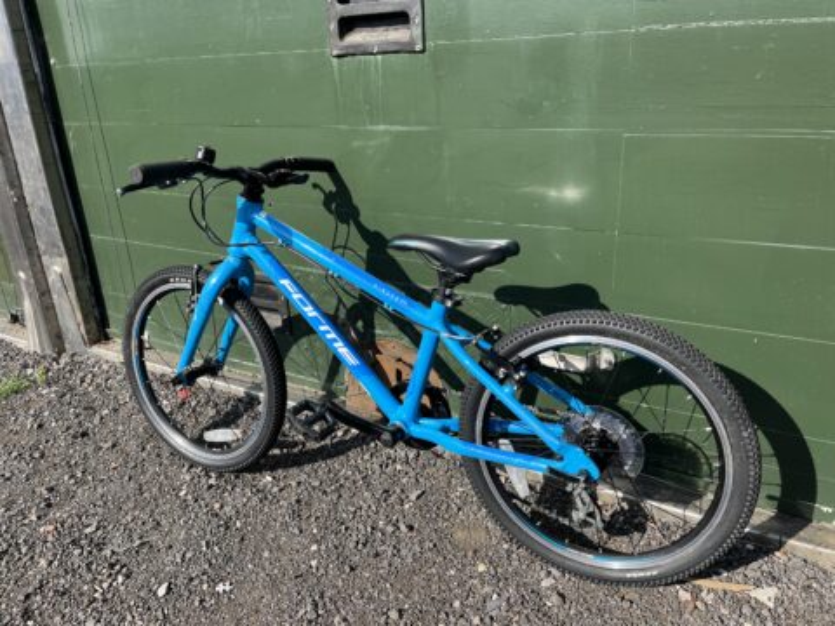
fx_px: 627
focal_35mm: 26
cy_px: 313
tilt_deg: -21.4
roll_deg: +3.7
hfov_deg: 67.3
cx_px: 418
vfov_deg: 53.1
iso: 50
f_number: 1.6
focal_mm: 5.1
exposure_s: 1/1890
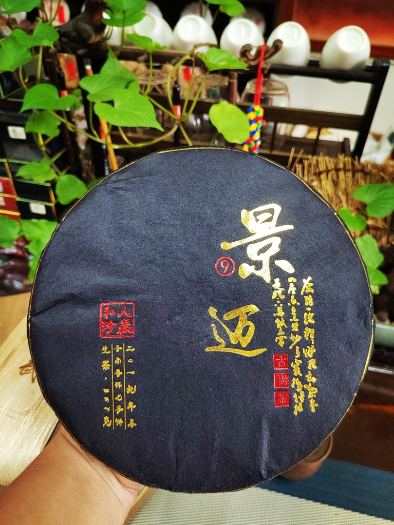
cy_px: 261
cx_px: 198
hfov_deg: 56.8
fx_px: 364
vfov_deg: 71.6
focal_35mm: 24
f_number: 1.9
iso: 966
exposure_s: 1/50
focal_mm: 5.52
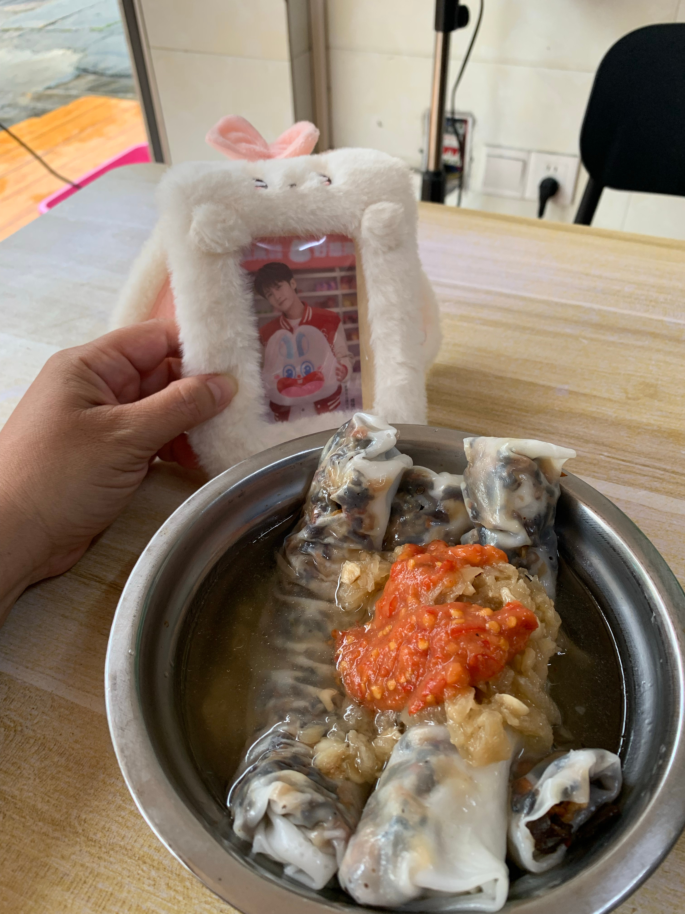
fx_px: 686
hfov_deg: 53.1
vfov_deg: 67.3
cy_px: 457
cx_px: 342
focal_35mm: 26
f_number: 1.8
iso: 80
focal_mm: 4.25
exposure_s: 1/121
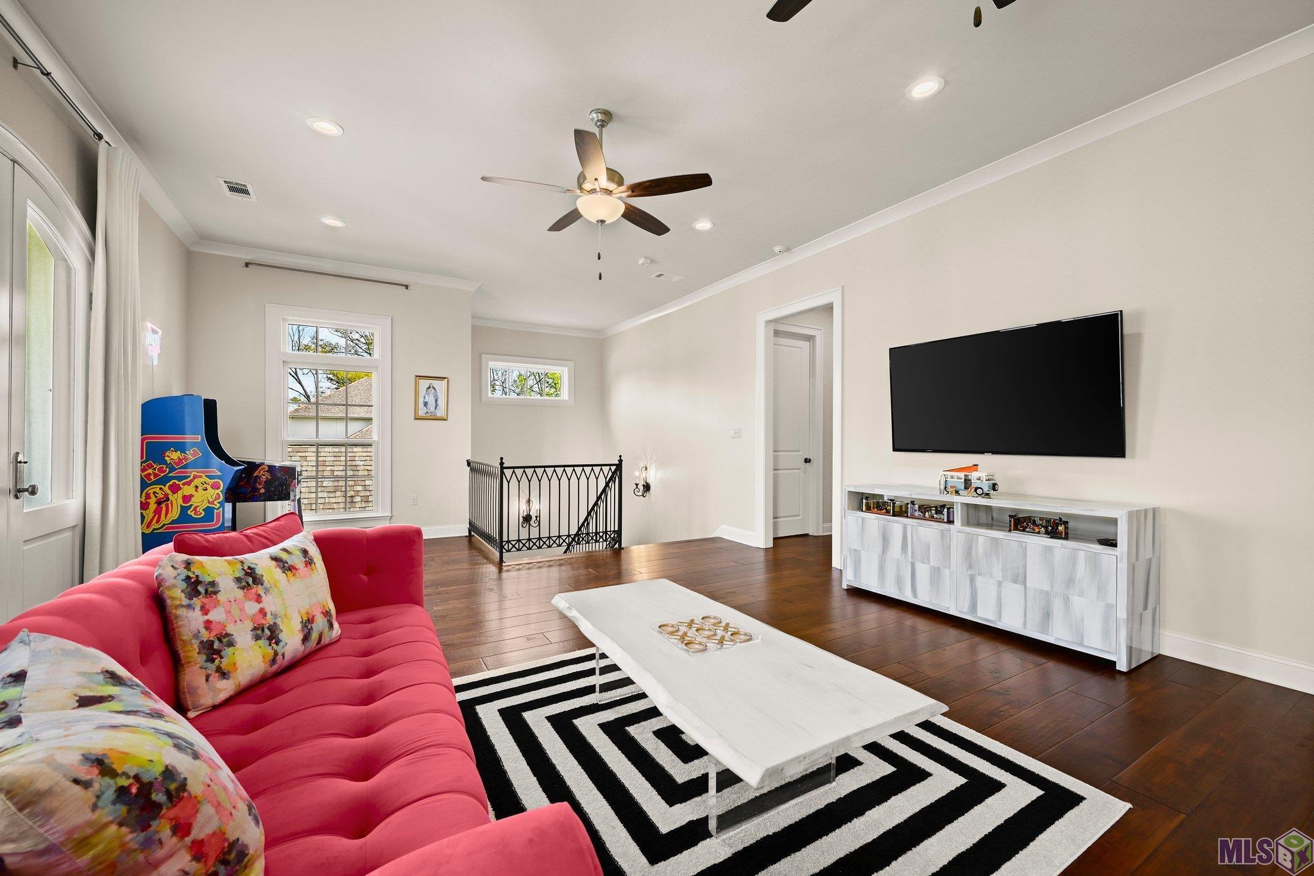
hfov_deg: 104.3
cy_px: 438
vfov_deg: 81.2
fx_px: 511
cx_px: 657
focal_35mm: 14
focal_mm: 14
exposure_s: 1/4
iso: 200
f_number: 10
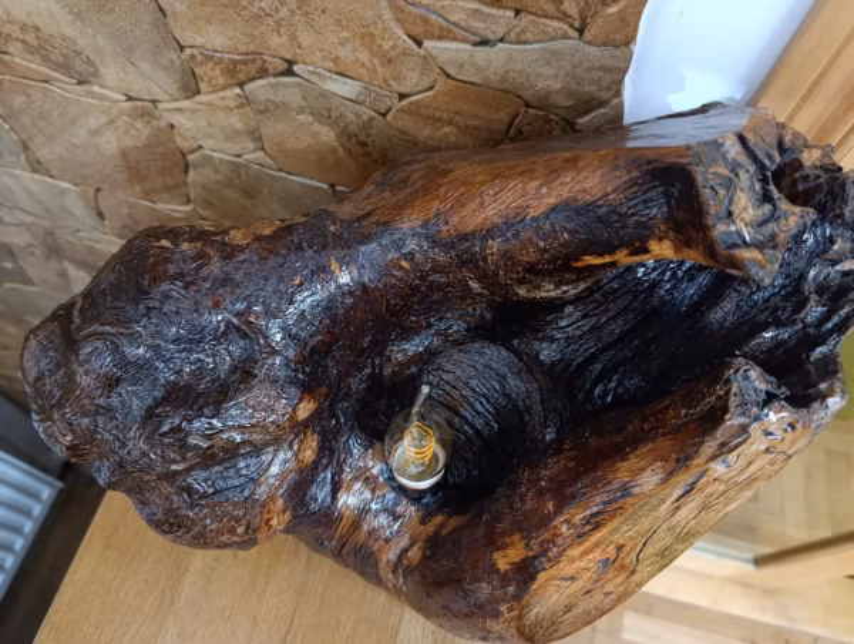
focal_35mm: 23
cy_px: 322
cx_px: 427
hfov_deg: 73.8
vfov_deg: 59.0
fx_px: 568
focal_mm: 6.14
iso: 4000
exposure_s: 1/25
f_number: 1.6
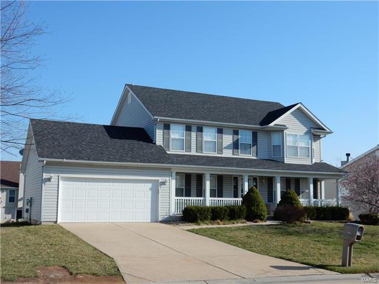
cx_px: 190
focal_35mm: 43
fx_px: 471
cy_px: 142
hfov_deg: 43.9
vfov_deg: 33.6
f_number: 4.2
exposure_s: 1/1000
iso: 125
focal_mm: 7.6
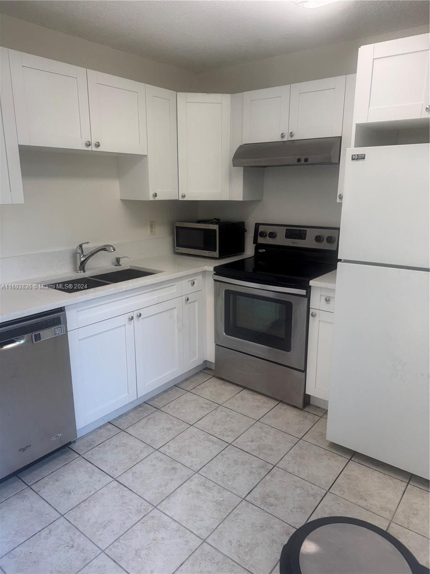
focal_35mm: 24
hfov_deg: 56.8
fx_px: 398
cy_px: 287
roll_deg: +0.3
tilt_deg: -14.8
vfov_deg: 71.6
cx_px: 215
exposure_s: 1/129
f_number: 1.78
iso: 50
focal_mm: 6.76
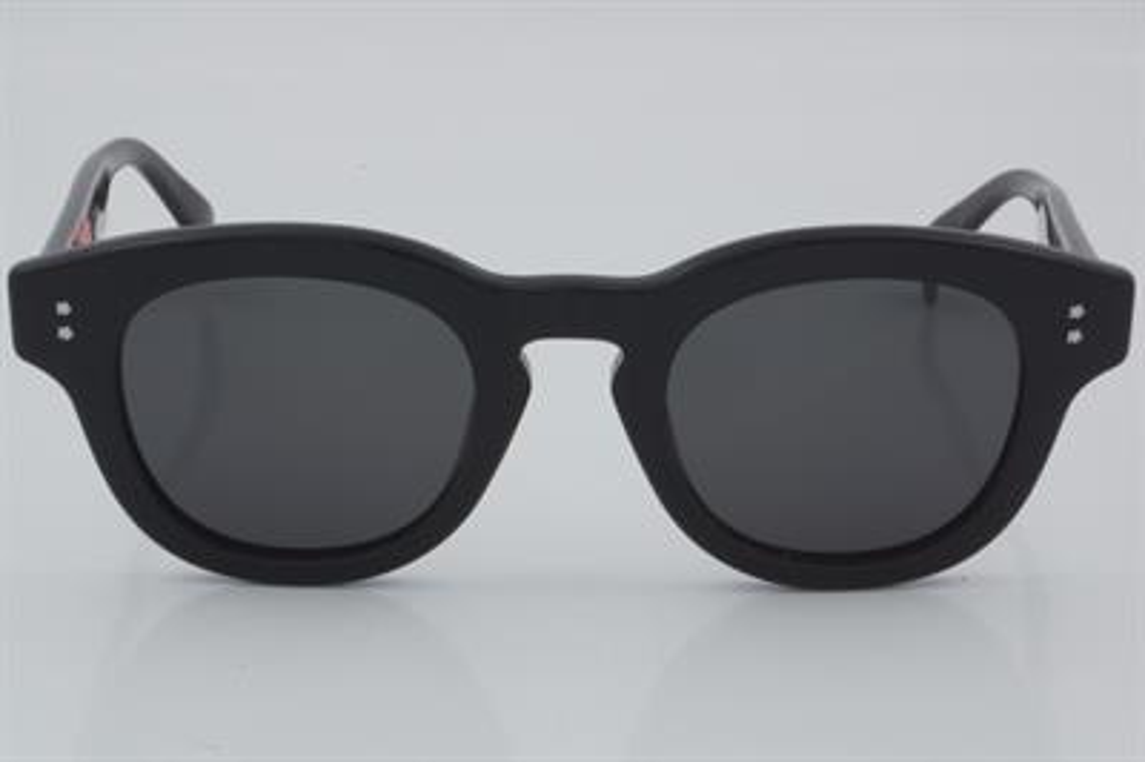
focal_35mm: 82
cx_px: 572
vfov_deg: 16.5
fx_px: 2622
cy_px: 381
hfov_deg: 24.6
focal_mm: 55
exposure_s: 1/3
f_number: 32
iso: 100
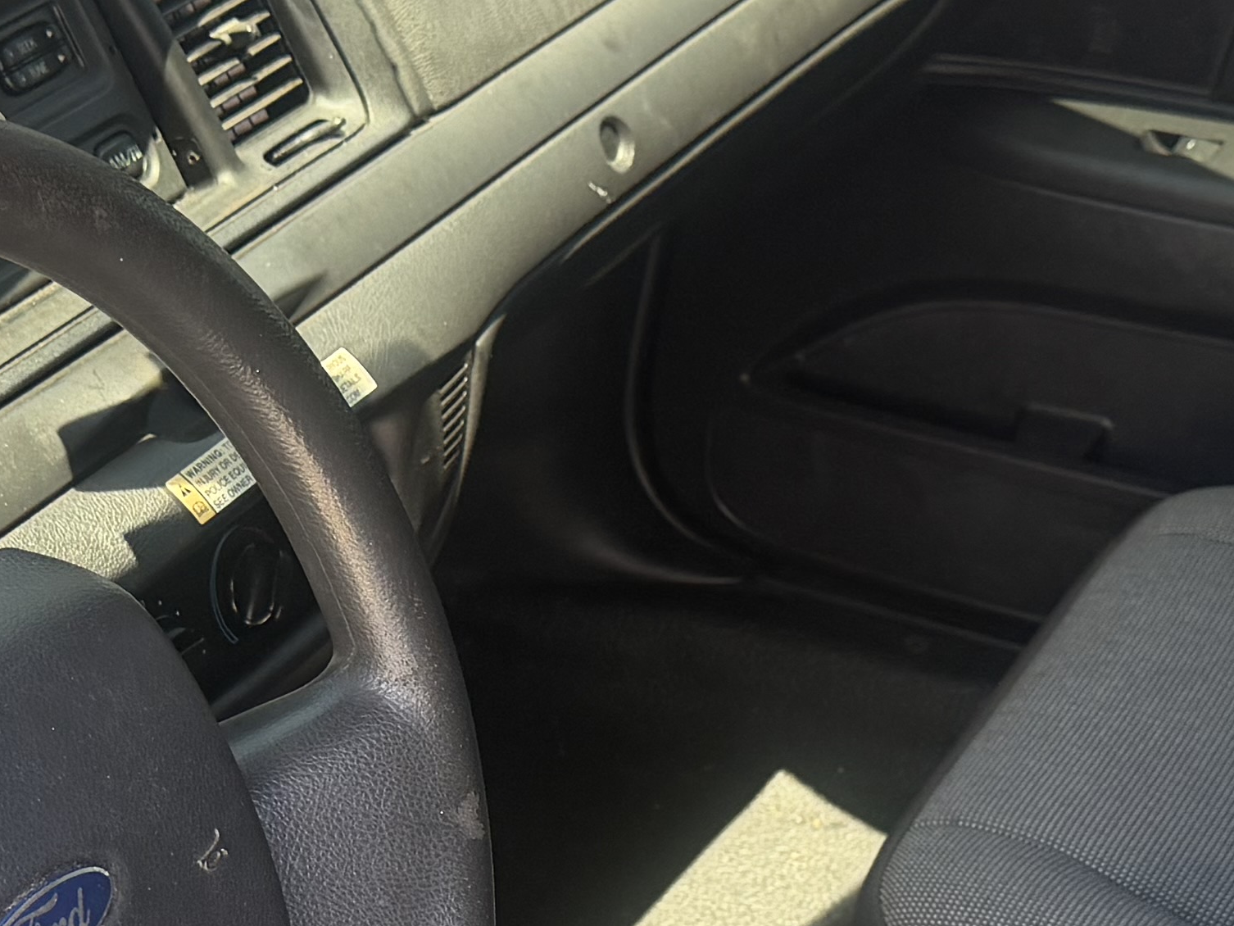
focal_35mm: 91
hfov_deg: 21.5
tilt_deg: -36.1
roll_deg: -1.8
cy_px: 942
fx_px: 3245
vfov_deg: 15.9
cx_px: 601
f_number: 1.78
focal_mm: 6.76
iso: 125
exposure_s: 1/121
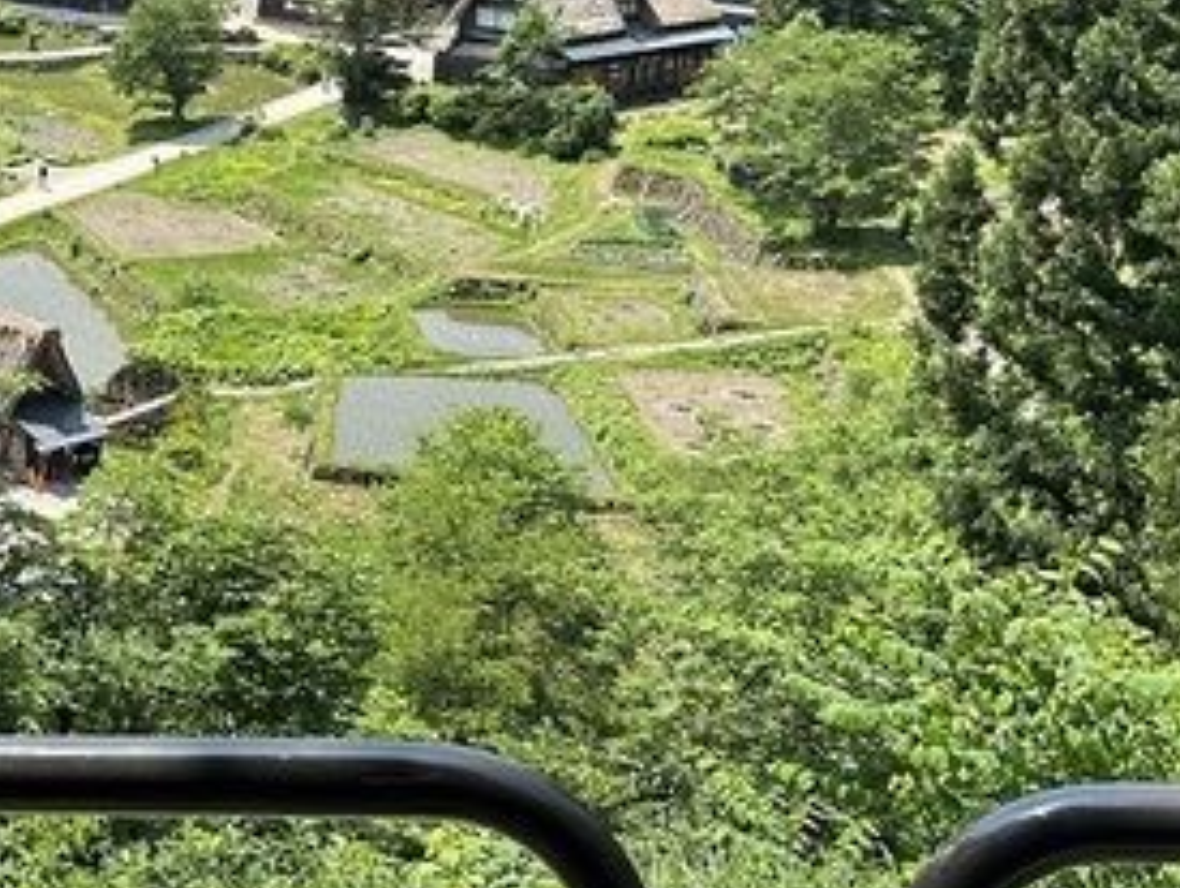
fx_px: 2423
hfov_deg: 25.9
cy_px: -69
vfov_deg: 19.9
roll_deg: -1.8
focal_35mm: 71
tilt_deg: -7.2
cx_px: -19
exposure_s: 1/2110
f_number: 1.78
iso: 80
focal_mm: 6.86
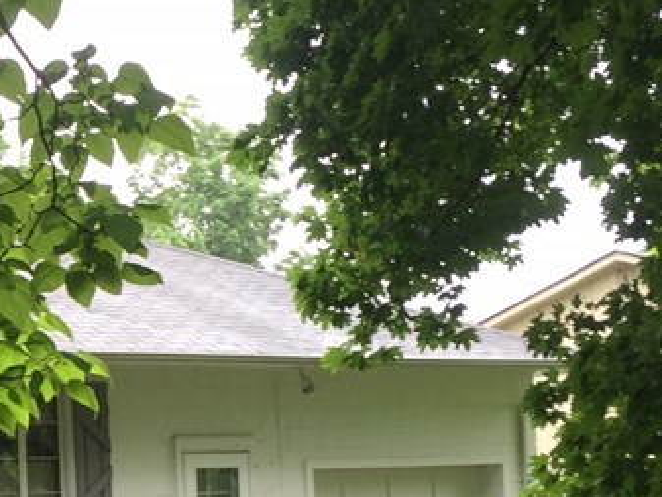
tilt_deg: +3.0
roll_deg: +2.4
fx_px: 1684
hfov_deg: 20.9
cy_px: 389
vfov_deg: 16.7
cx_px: -110
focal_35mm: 88
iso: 32
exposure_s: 1/60
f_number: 2.2
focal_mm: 4.15
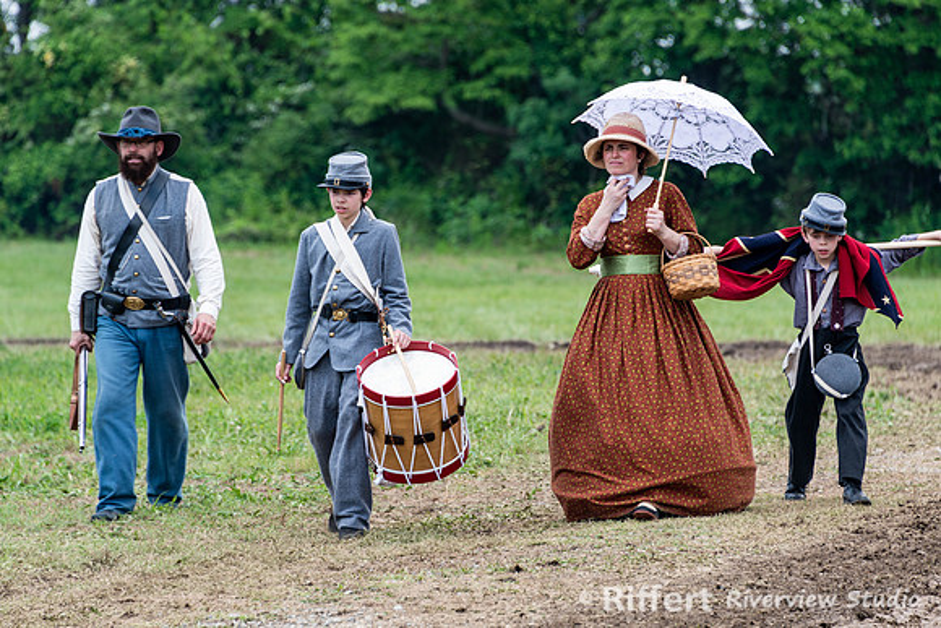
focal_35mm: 300
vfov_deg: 4.6
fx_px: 7843
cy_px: 314
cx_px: 470
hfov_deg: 6.9
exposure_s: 1/200
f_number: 8
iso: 160
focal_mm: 300
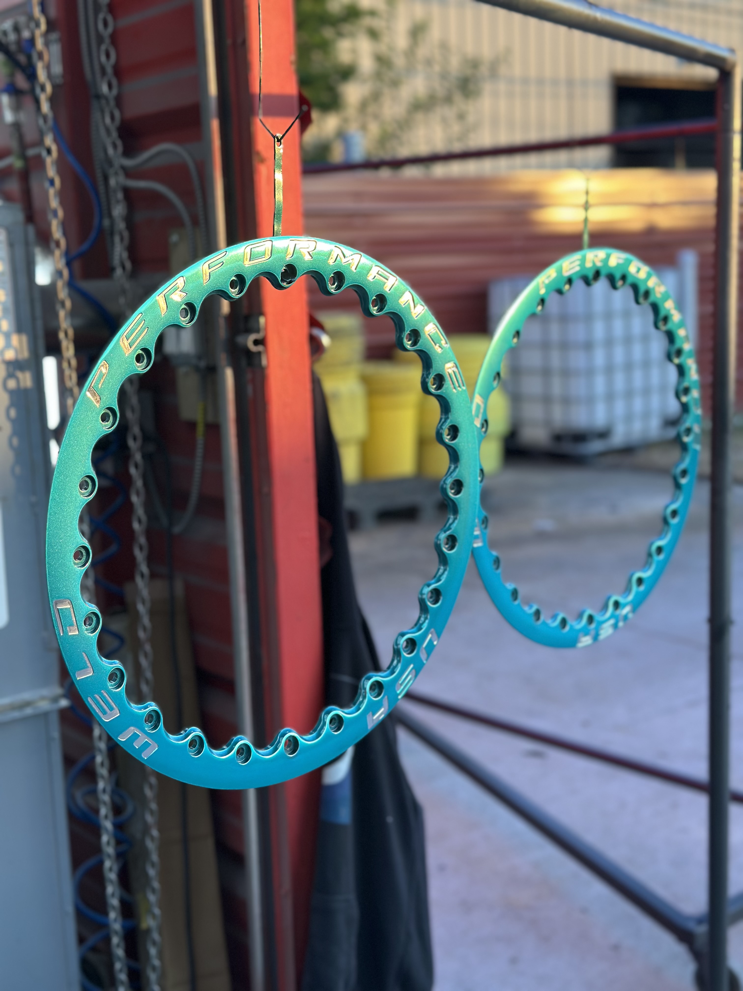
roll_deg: +1.3
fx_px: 1374
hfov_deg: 30.3
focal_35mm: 48
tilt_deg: -9.7
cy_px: 496
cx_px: 372
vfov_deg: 39.7
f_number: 1.78
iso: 80
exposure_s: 1/543
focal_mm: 6.86
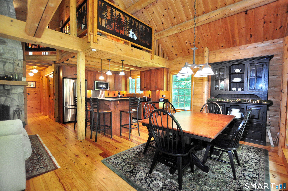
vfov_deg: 77.2
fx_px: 120
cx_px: 144
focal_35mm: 15
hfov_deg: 100.5
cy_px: 96
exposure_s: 1/80
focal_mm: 10
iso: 1600
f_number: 3.5
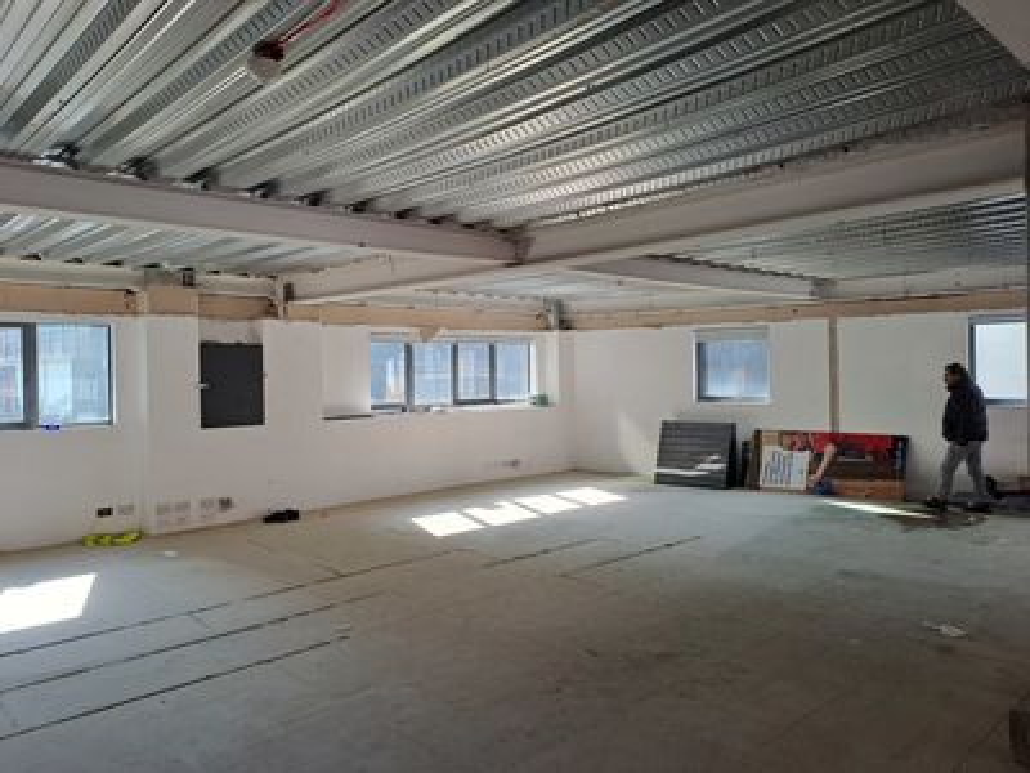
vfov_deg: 54.9
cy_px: 386
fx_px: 744
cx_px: 515
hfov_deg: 69.4
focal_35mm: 25
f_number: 1.8
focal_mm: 4.65
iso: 32
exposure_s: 1/149
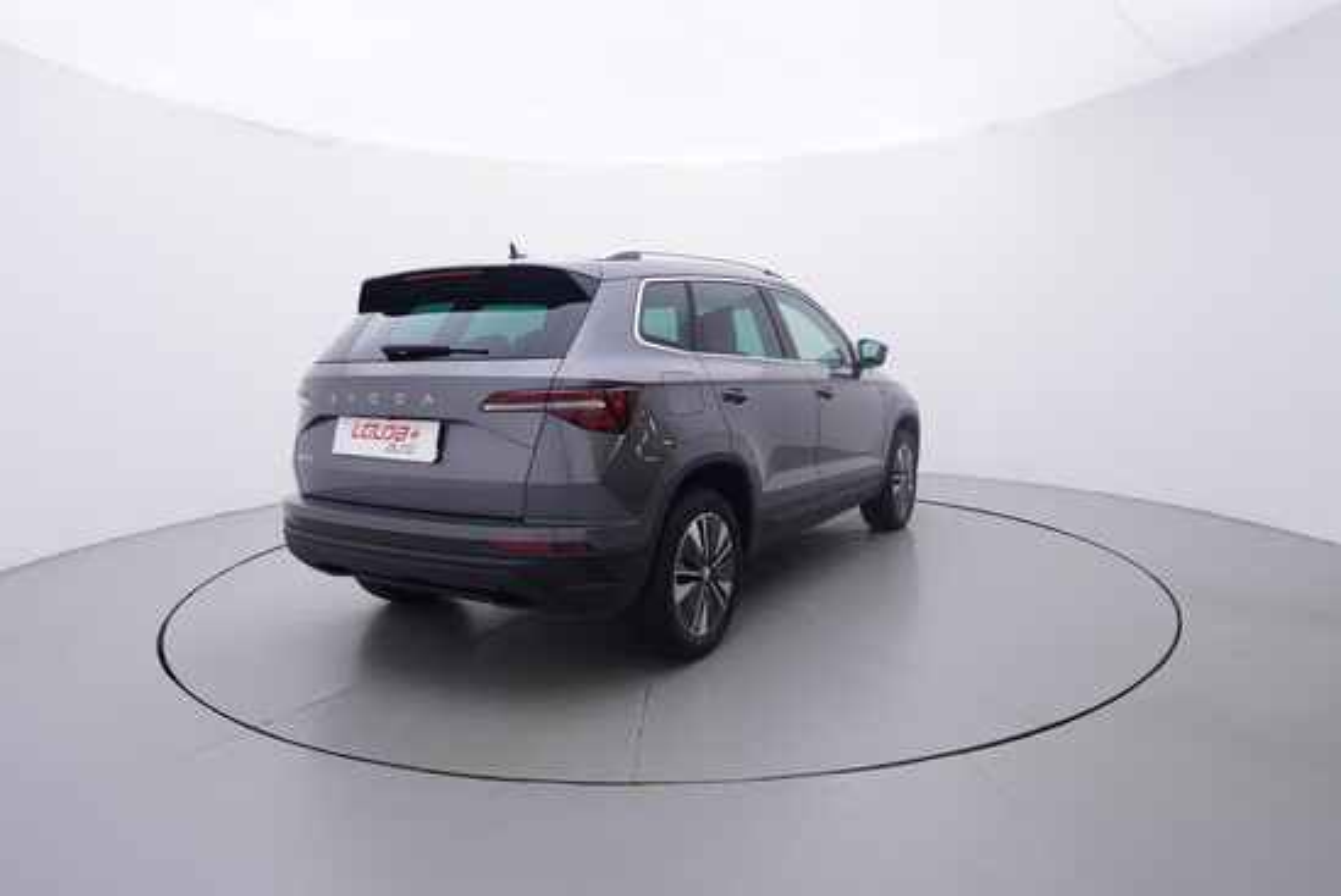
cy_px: 448
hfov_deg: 77.3
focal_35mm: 22
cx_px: 670
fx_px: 839
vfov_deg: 56.2
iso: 200
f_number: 5
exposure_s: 1/80
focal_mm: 15
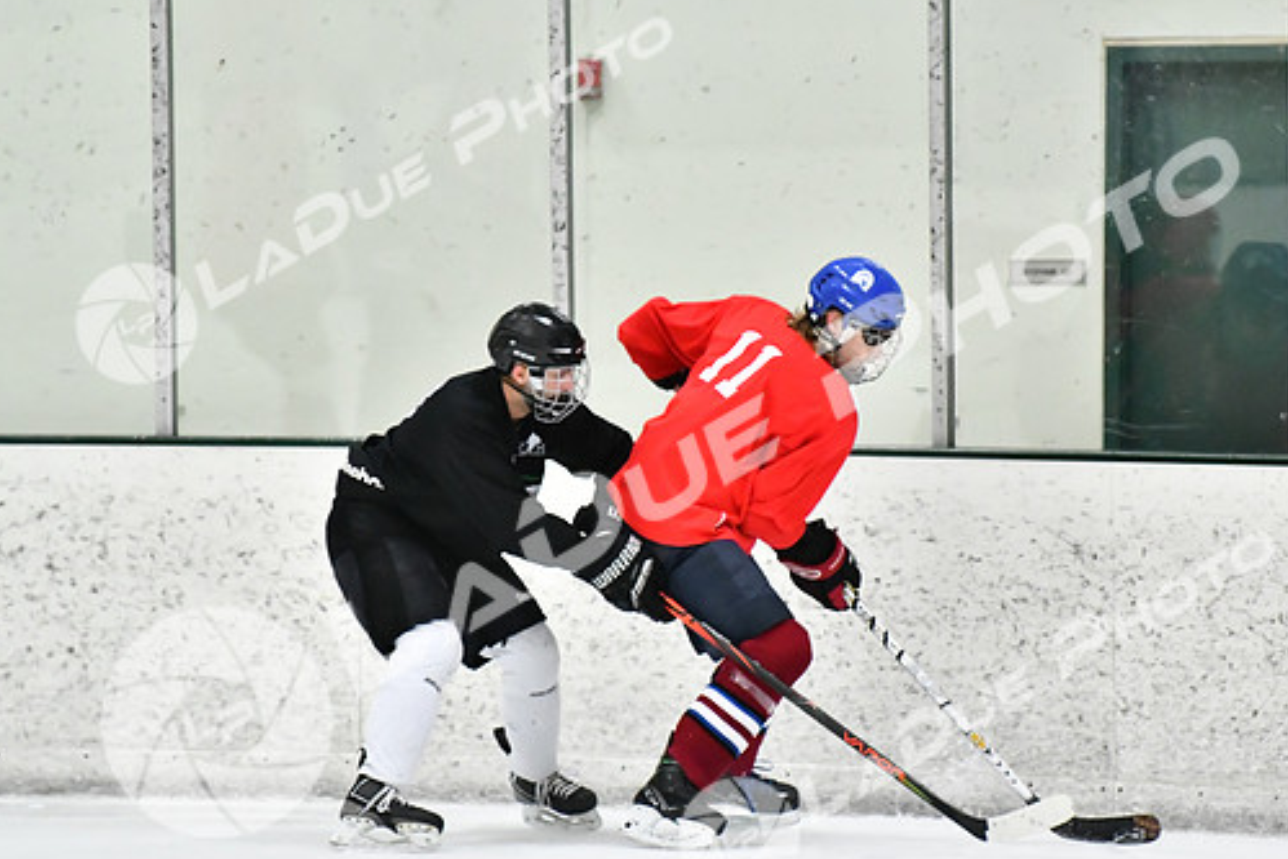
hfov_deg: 6.2
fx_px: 11845
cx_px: 674
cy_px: 458
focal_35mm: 331
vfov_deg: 4.2
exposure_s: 1/1600
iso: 6400
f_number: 2.8
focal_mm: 190
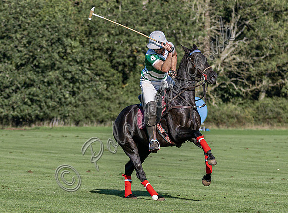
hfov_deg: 4.7
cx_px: 8
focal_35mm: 424
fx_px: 3510
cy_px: 202
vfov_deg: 3.5
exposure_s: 1/3200
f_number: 4.8
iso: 400
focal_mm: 130
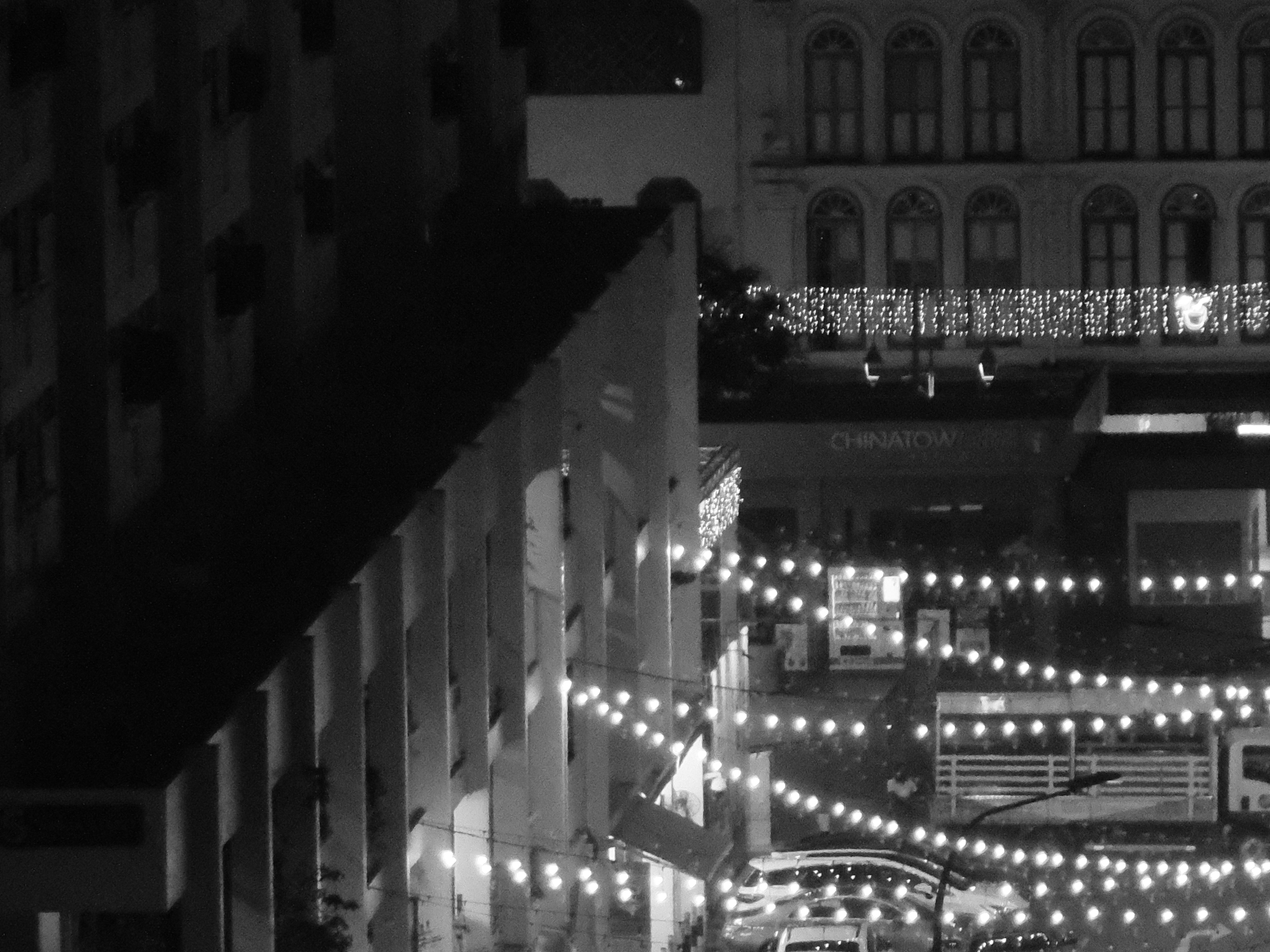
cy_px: 460
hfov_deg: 3.2
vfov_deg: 2.4
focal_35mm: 617
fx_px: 22633
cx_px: 875
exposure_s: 1/40
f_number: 5.6
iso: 12800
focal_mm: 135
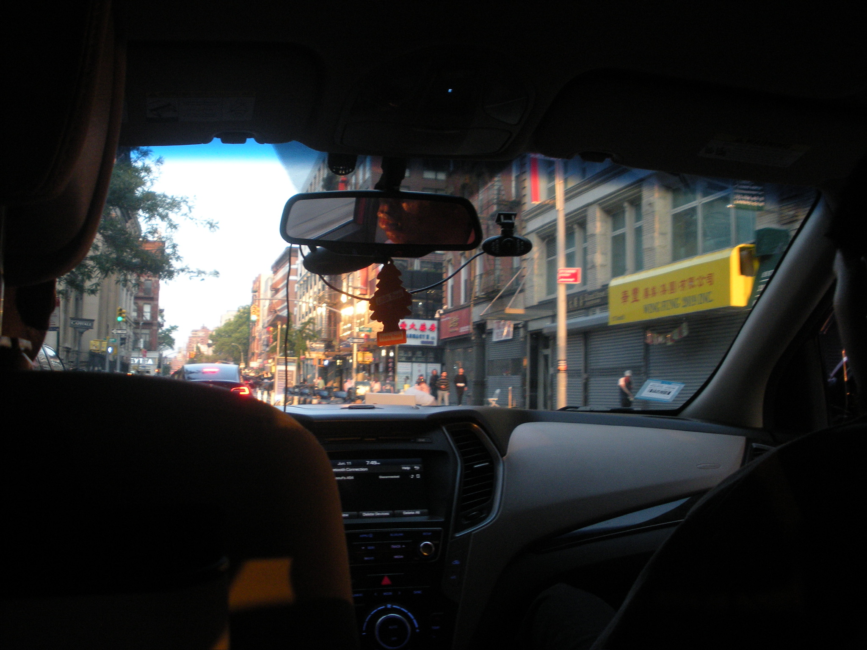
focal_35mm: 36
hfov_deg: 51.4
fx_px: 902
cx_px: 434
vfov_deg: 39.7
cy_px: 325
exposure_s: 1/69
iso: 188
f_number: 3.5
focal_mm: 6.3
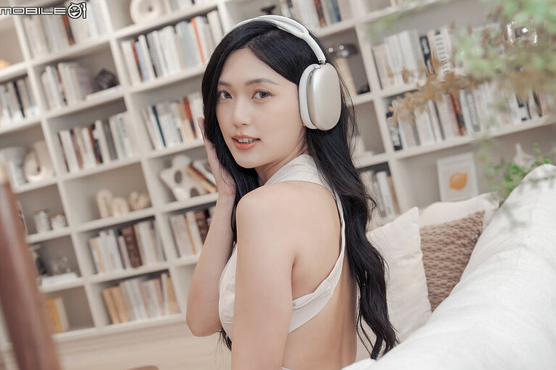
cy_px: 188
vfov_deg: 26.0
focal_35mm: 52
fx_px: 803
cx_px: 277
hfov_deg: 38.2
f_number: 5.6
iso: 1600
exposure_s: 1/60
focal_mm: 51
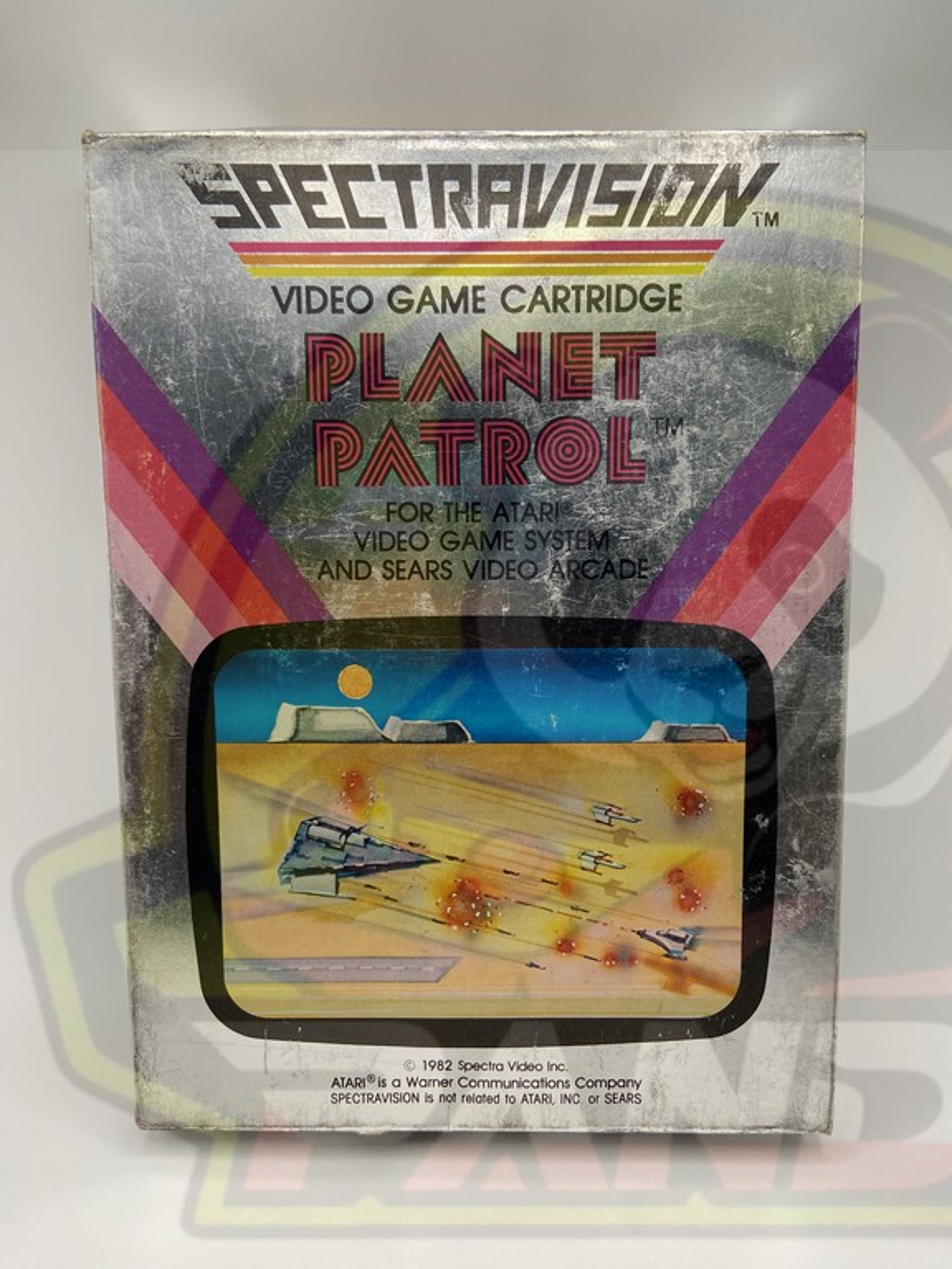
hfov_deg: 53.1
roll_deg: +0.1
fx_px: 953
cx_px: 476
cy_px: 634
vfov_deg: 67.3
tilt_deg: -19.9
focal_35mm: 26
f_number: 1.8
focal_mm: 4.25
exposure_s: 1/120
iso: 125
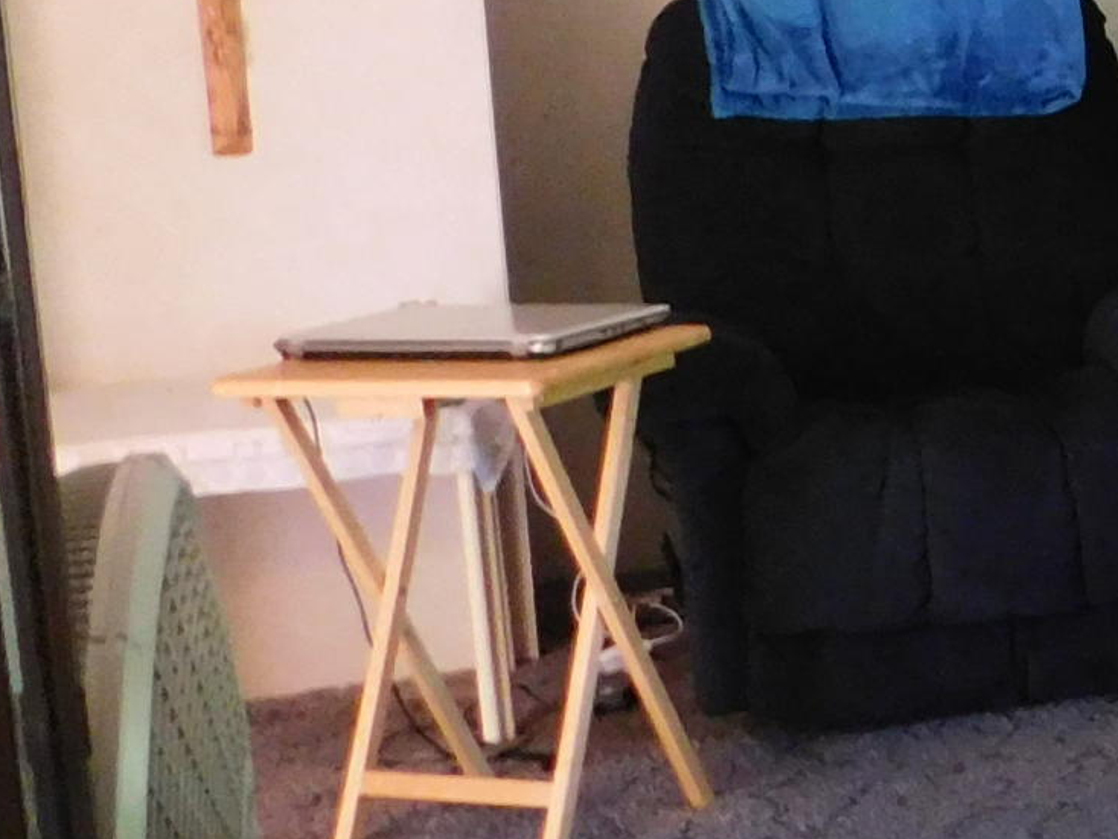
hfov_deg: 16.4
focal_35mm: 94
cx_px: 2171
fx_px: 3037
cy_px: 244
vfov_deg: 15.7
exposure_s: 1/13
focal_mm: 4
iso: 400
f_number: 3
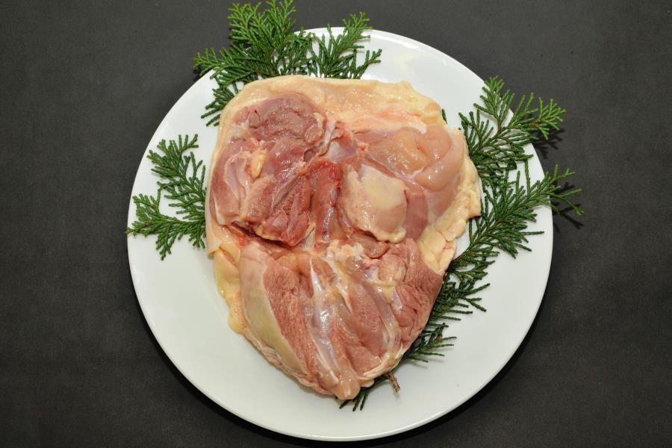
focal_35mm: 58
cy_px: 224
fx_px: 1083
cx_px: 336
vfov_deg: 23.4
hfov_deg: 34.5
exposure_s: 1/60
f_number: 18
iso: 800
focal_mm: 58
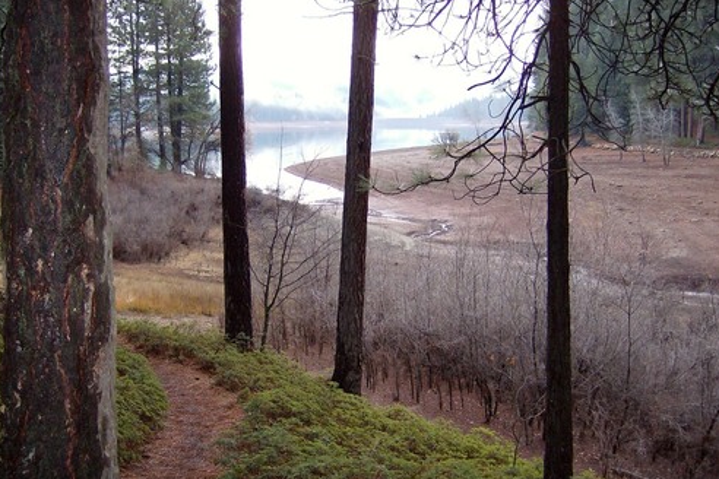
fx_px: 759
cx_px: 357
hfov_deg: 50.7
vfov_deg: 35.1
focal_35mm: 38
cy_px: 240
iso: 200
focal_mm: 6
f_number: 2.8
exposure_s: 1/30
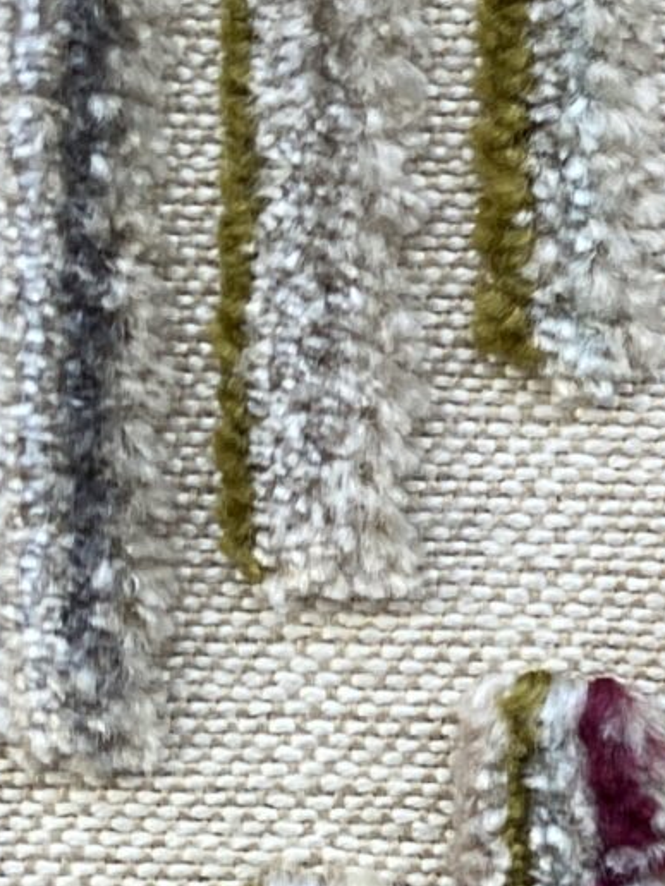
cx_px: 1596
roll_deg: -3.7
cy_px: 927
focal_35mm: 129
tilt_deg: -25.7
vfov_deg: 15.0
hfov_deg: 10.0
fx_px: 3304
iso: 32
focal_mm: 4.25
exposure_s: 1/232
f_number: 1.8
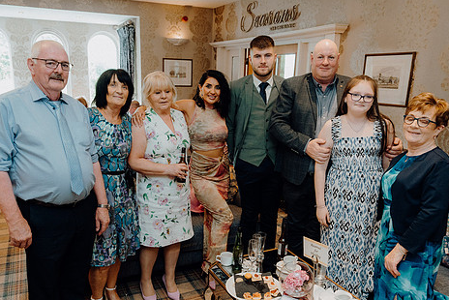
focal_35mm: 30
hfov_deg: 61.8
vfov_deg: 43.5
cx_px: 210
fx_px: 374
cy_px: 178
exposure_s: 1/160
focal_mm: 24
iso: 2500
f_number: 3.5
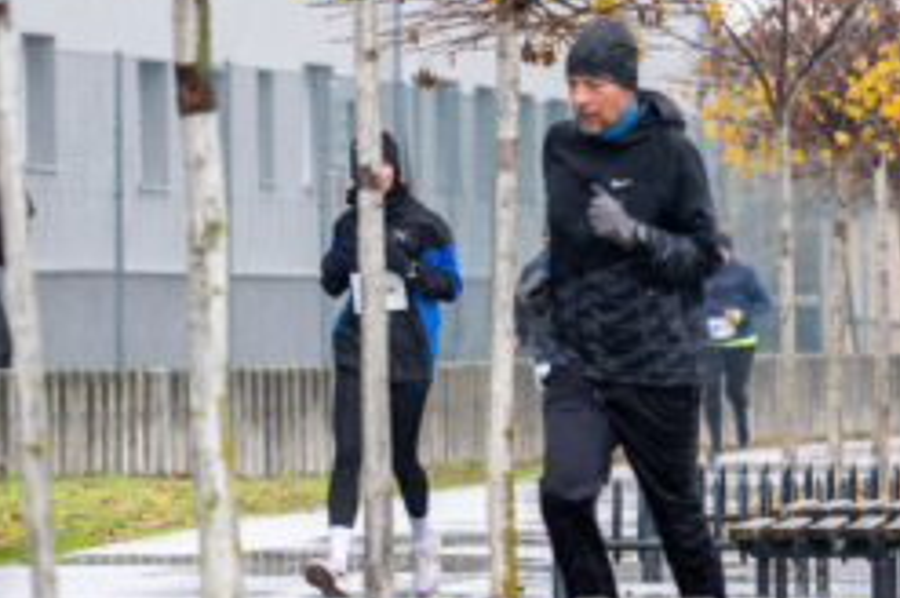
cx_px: 579
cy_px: 237
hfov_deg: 4.2
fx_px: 12359
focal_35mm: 495
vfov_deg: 2.8
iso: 640
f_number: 4
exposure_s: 1/500
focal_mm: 159
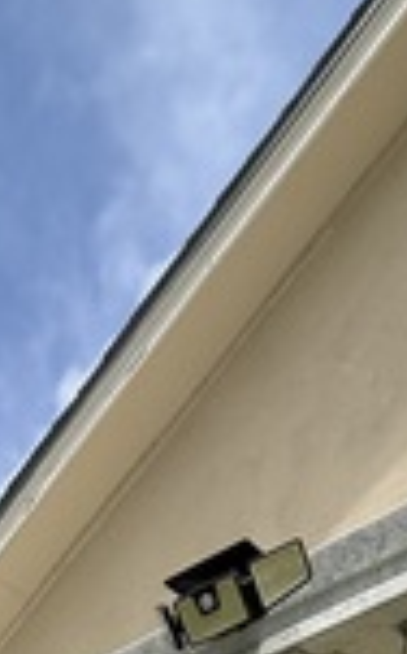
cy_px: 1234
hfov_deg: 19.1
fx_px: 1121
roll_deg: +1.0
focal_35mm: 63
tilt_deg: +4.6
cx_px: -117
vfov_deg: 20.4
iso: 50
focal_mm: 2.22
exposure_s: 1/1961
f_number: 2.2
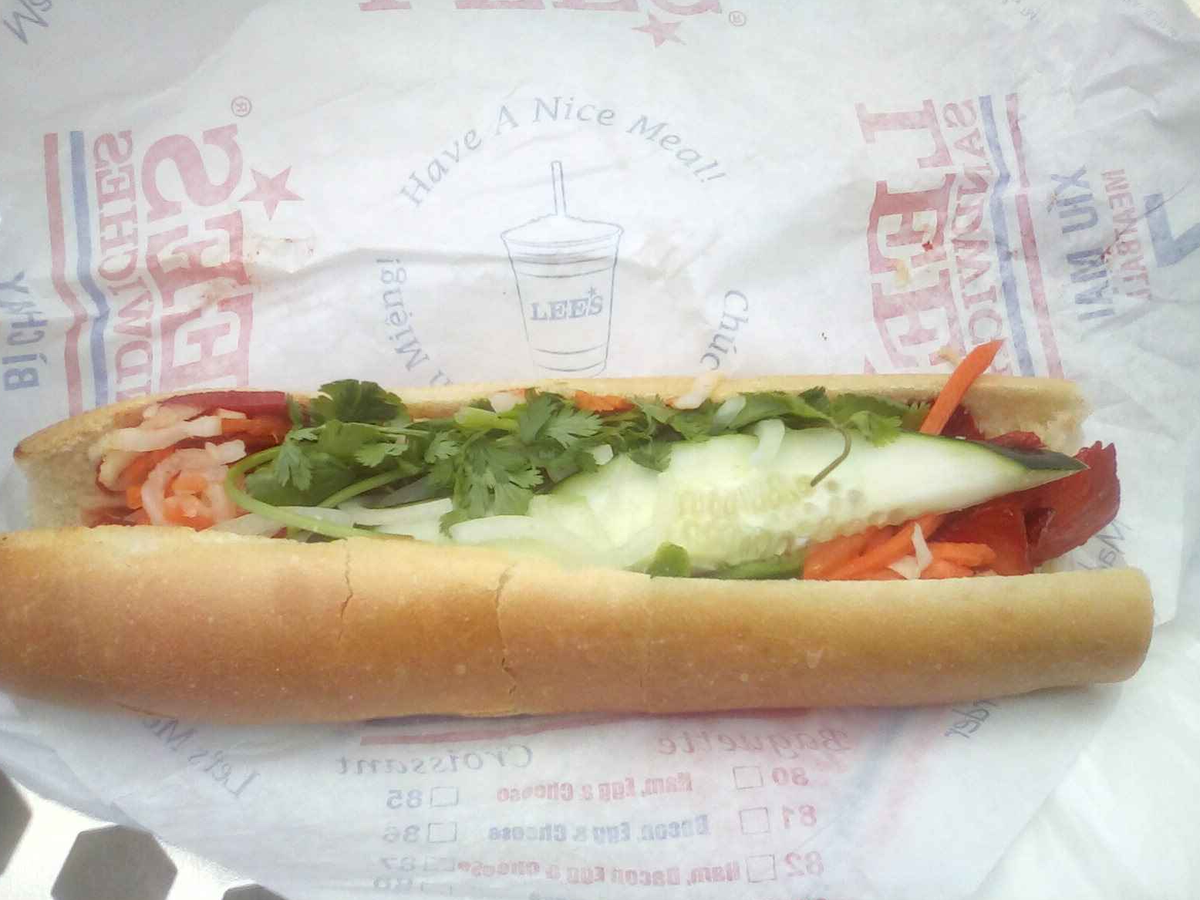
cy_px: 447
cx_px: 595
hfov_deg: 51.4
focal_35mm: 36
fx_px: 1248
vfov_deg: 39.7
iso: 56
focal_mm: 2.9
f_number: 2.8
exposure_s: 1/750
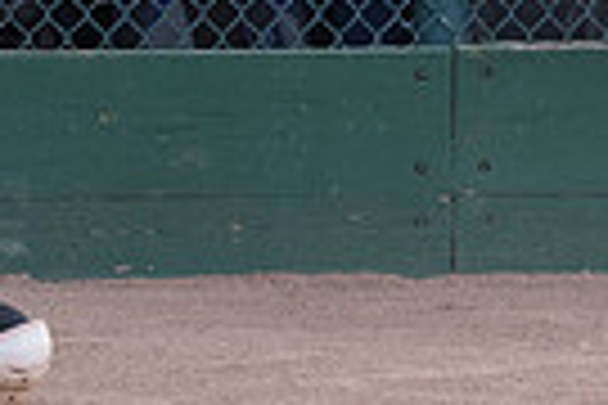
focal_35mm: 1290
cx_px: 171
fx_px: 21785
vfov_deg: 1.1
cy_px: -184
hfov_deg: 1.6
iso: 1600
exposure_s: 1/1600
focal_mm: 200
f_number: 5.6
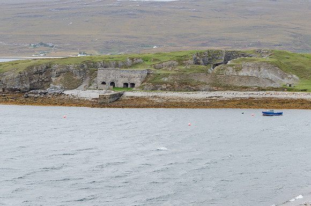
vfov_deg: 15.0
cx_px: 188
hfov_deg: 22.5
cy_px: 81
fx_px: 782
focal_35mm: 91
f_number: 7.1
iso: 100
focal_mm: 50
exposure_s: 1/125
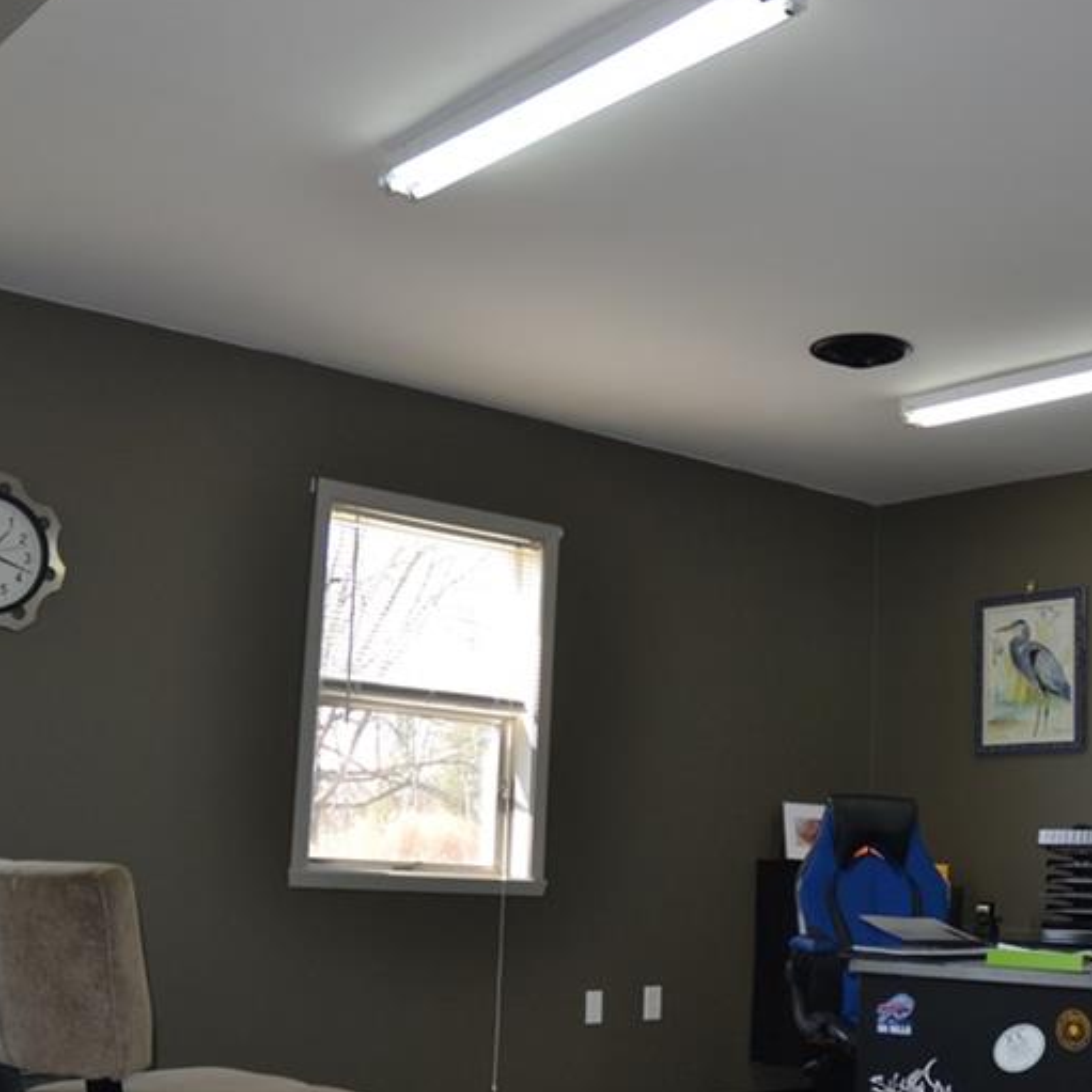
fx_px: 1642
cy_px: 628
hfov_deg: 36.5
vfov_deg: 36.7
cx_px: 697
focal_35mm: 46
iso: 180
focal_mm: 18
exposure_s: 1/125
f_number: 4
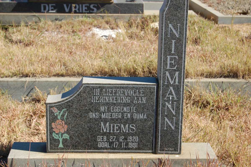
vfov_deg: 18.1
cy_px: 84
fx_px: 522
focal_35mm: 75
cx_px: 126
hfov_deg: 27.0
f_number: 6.3
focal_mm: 50
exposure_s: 1/250
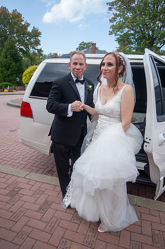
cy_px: 124
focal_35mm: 26
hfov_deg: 49.5
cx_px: 82
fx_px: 179
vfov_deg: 69.4
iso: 400
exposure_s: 1/1250
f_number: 4
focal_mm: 26
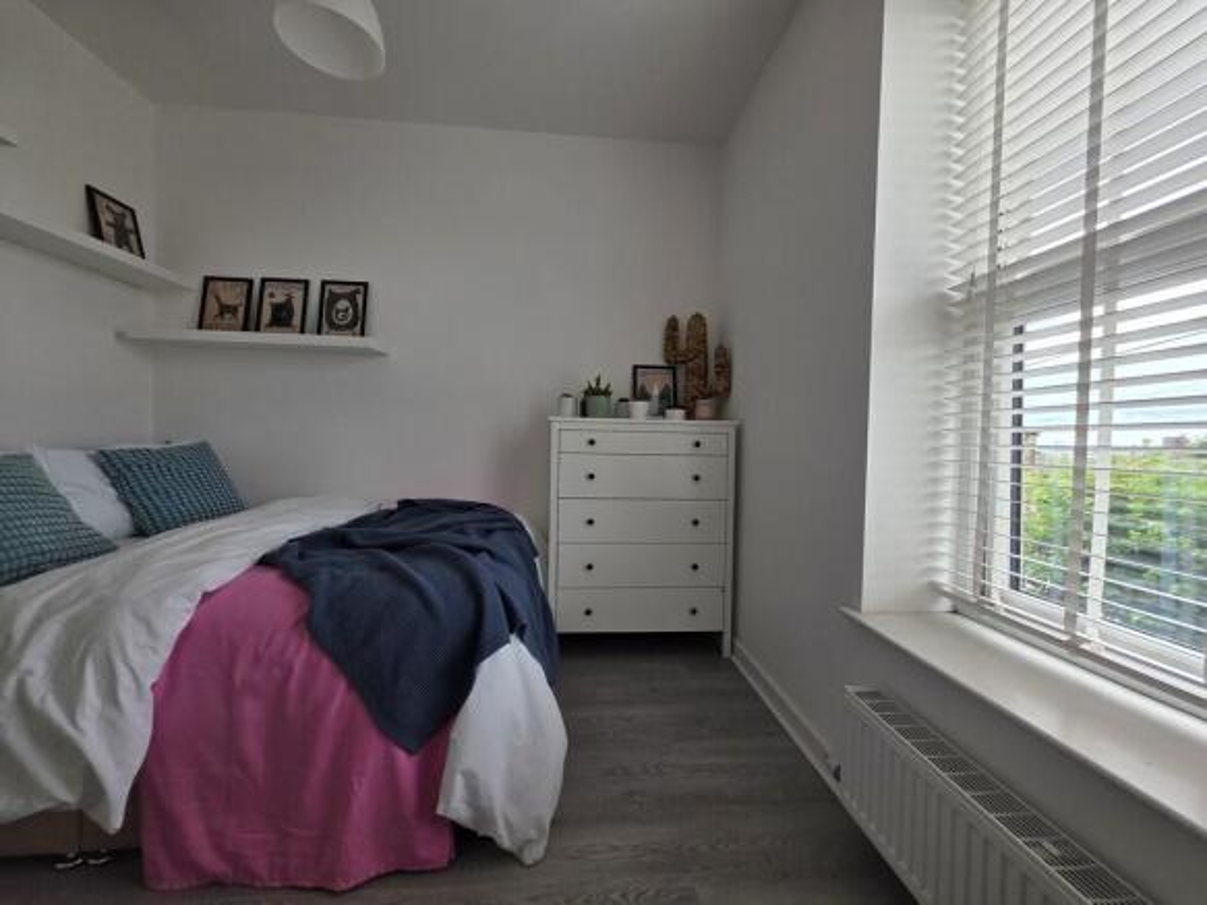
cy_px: 452
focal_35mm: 13
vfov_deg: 89.9
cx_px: 604
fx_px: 453
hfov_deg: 106.2
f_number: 1.9
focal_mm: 2.2
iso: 125
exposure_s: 1/359
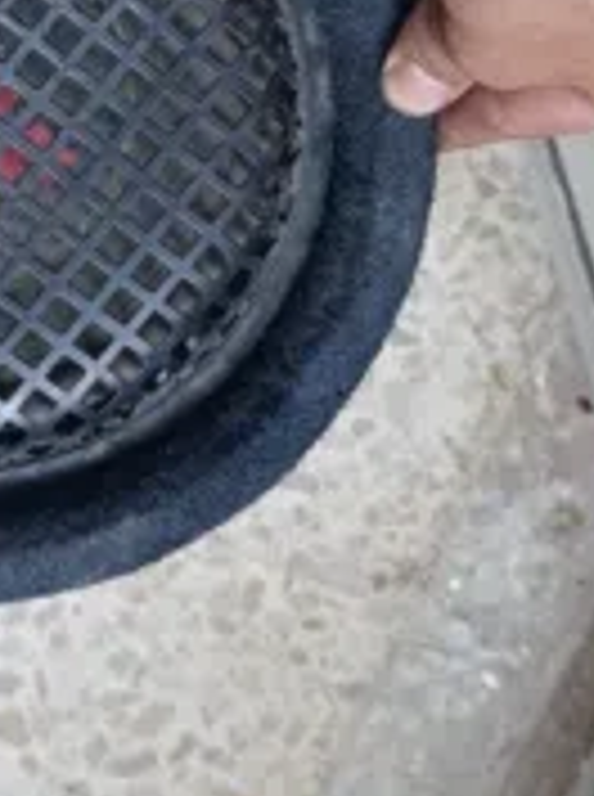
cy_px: 54
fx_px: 1814
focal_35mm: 79
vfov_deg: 24.0
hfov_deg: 18.1
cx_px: 4
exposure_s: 1/24
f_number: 1.65
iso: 1409
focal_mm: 6.11
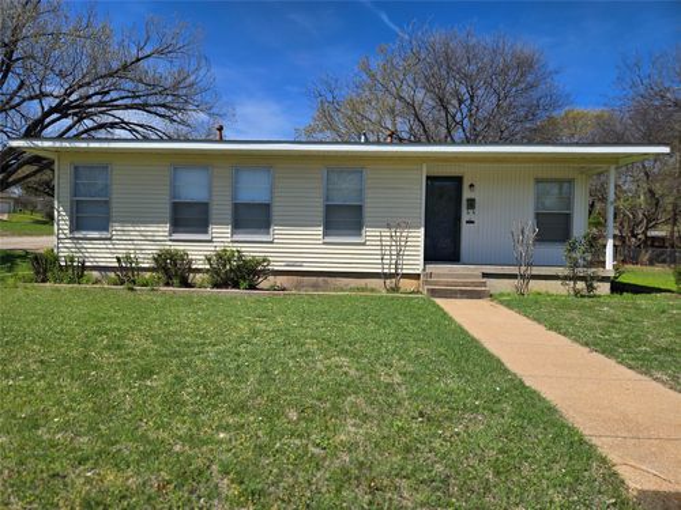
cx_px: 340
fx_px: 452
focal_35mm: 23
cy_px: 255
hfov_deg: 73.9
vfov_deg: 58.9
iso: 25
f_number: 1.8
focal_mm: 5.4
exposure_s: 1/2289
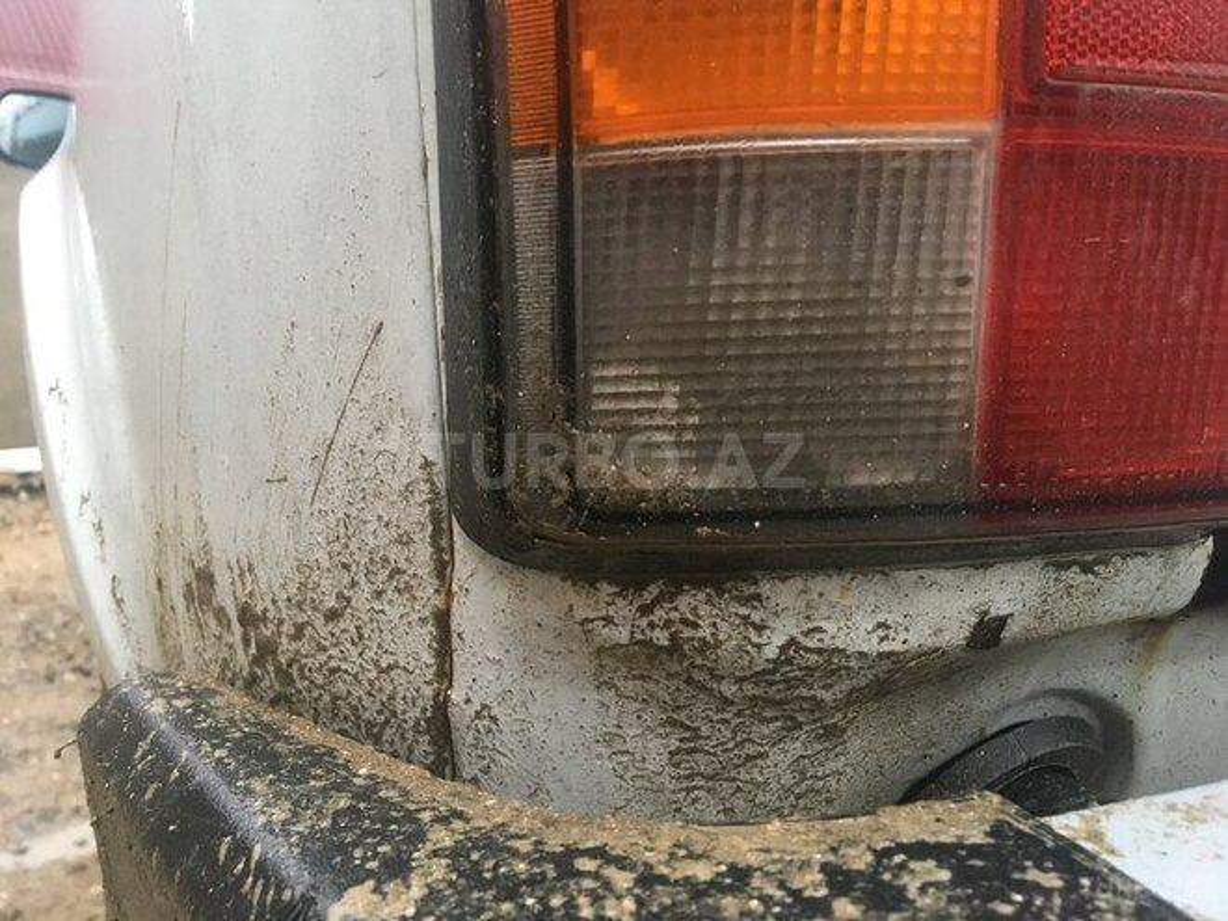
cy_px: 460
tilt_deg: -8.7
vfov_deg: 48.2
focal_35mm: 29
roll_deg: +1.3
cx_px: 614
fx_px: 1029
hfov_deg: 61.7
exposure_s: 1/33
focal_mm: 4.15
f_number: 2.2
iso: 160
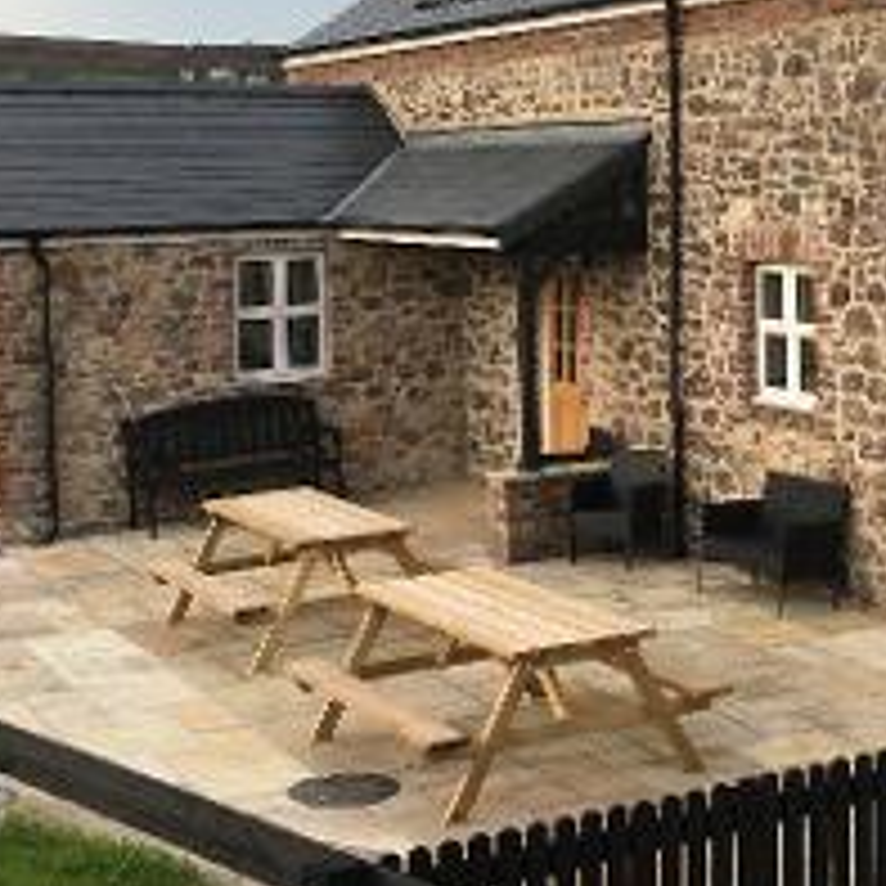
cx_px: 657
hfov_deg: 26.2
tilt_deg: -3.7
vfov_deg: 26.3
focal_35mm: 65
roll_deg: +0.8
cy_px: 277
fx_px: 1882
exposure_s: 1/509
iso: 25
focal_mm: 4.15
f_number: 2.2
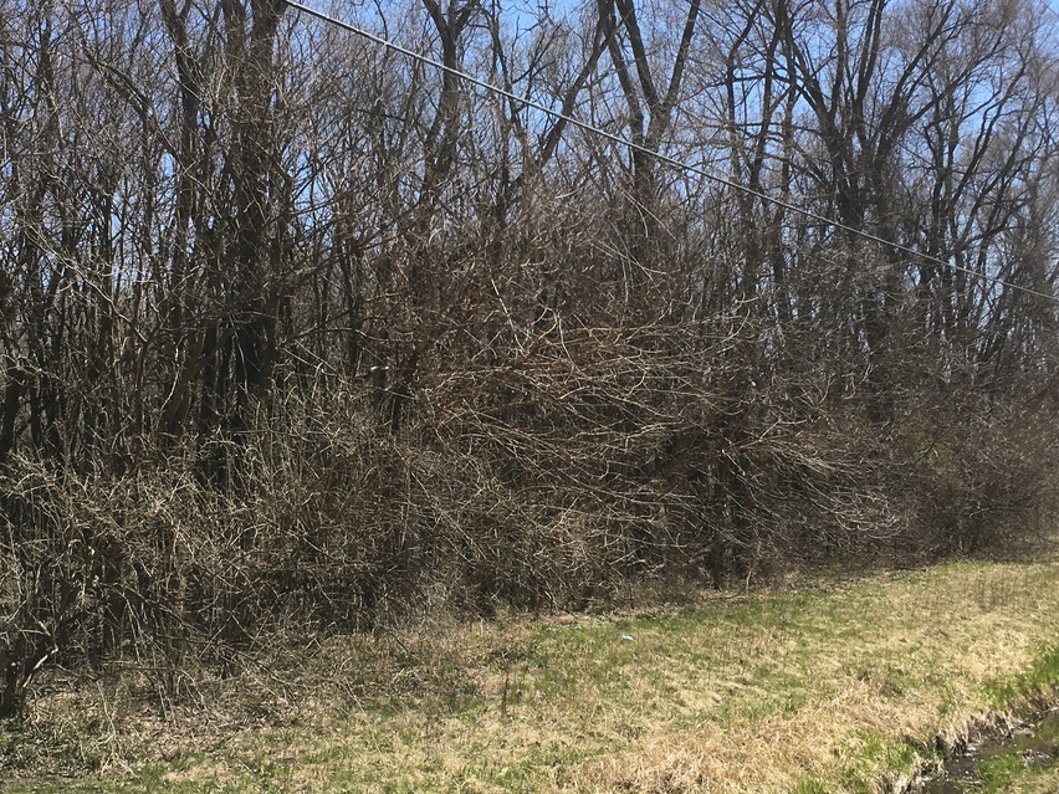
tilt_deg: +5.5
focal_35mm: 49
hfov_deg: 38.8
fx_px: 1499
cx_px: 426
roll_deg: -0.2
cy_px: 294
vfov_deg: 29.6
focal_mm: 4.15
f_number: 2.2
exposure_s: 1/1350
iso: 25
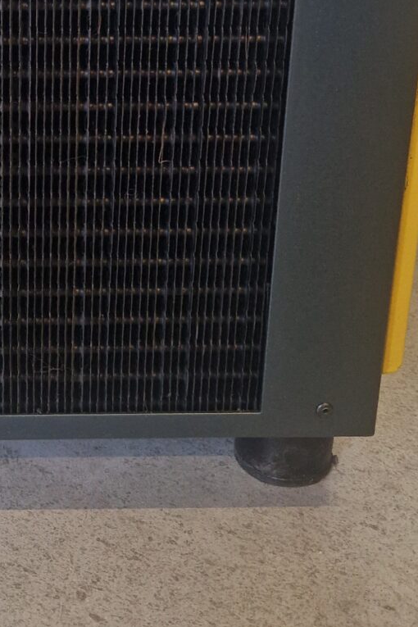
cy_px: 22
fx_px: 1115
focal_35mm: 64
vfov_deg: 29.6
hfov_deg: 20.6
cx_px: 11
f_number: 1.8
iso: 250
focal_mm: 5.4
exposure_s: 1/100
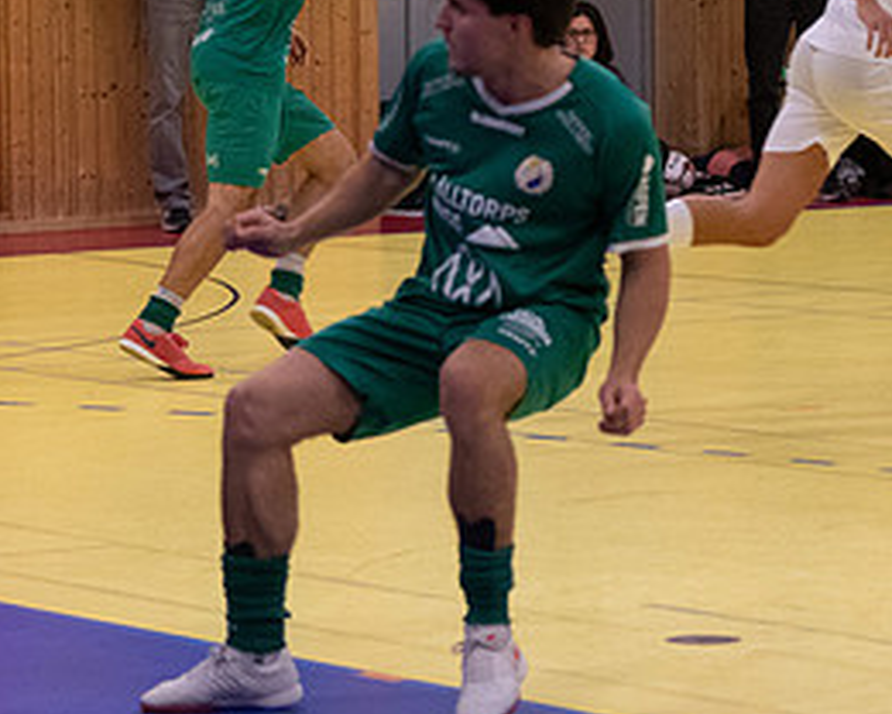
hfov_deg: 8.7
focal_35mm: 220
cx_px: -3
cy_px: 225
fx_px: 5808
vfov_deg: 7.0
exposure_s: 1/640
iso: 3200
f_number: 3.2
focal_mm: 70
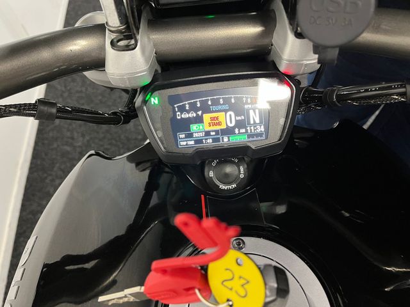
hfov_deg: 67.3
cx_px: 205
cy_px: 154
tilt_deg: -60.8
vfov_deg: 53.1
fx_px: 308
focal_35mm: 26
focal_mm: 5.1
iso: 250
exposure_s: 1/57
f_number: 1.6
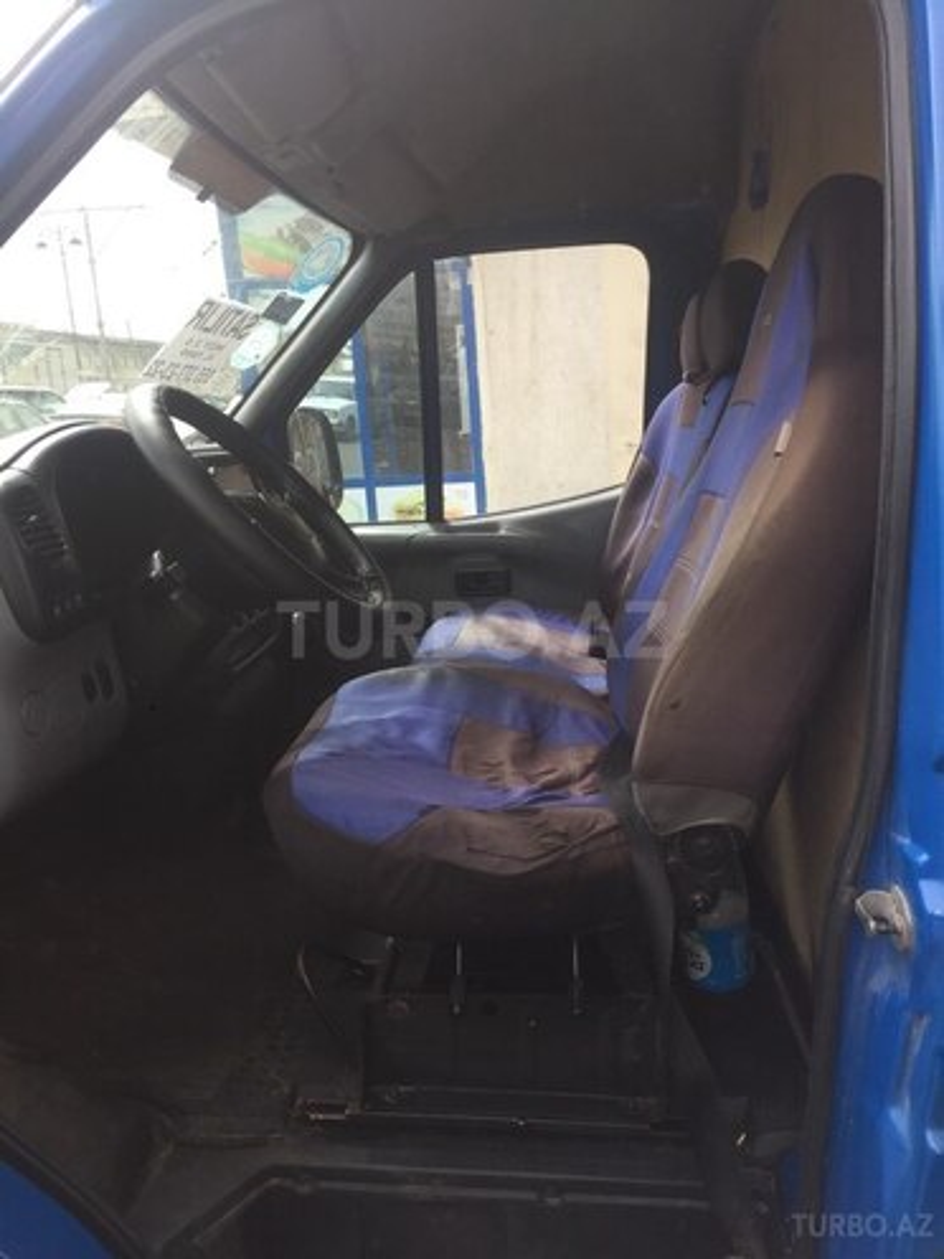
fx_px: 1054
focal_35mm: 29
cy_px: 630
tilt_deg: -8.0
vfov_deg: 61.7
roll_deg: +2.3
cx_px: 472
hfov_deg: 48.2
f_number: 2.2
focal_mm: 4.15
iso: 32
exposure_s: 1/444
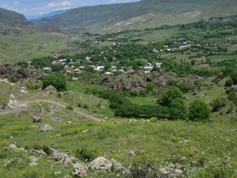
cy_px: 69
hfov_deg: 23.8
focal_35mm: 82
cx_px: 123
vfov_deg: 18.0
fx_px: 562
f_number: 13
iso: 100
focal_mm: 50
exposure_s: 1/125
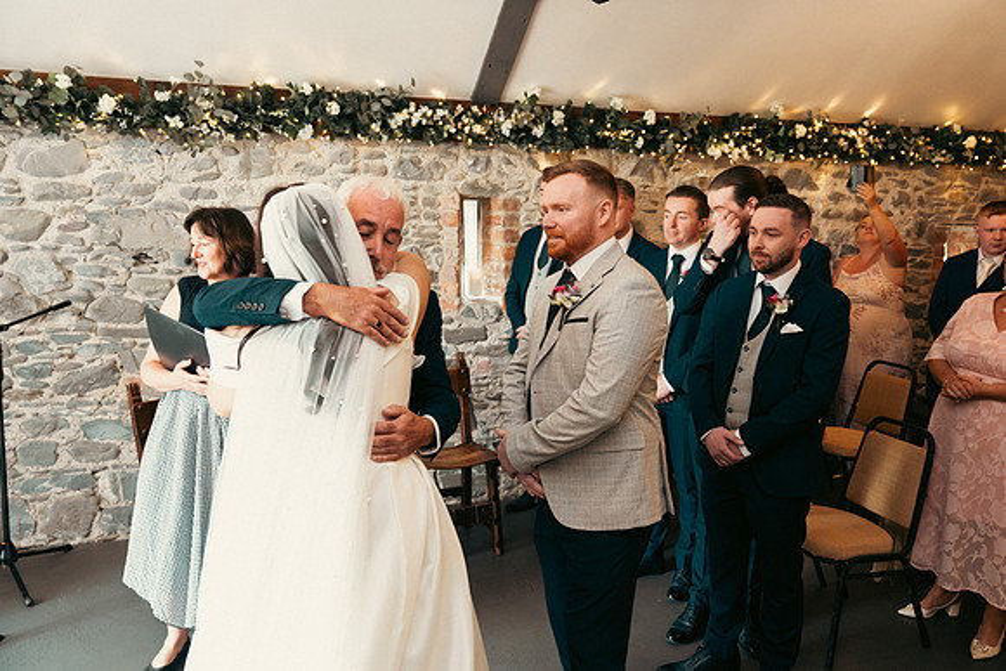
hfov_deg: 63.6
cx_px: 503
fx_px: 811
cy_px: 336
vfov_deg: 45.0
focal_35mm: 29
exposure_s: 1/160
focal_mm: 29
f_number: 3.5
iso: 1600
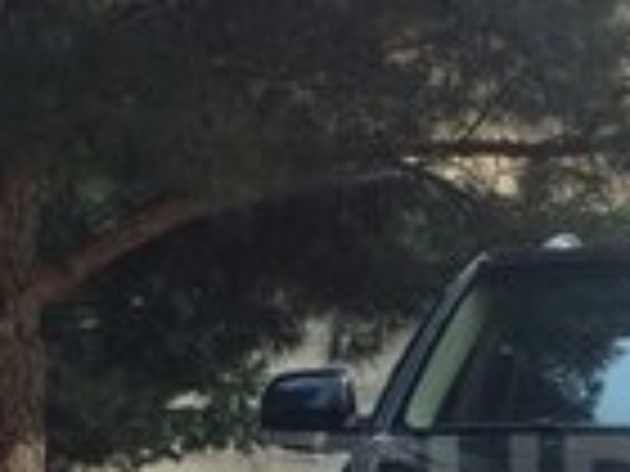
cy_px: 501
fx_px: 2493
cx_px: 774
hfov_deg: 13.9
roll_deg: -1.2
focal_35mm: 137
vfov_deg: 10.7
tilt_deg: -0.2
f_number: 2.2
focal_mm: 4.15
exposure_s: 1/130
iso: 32
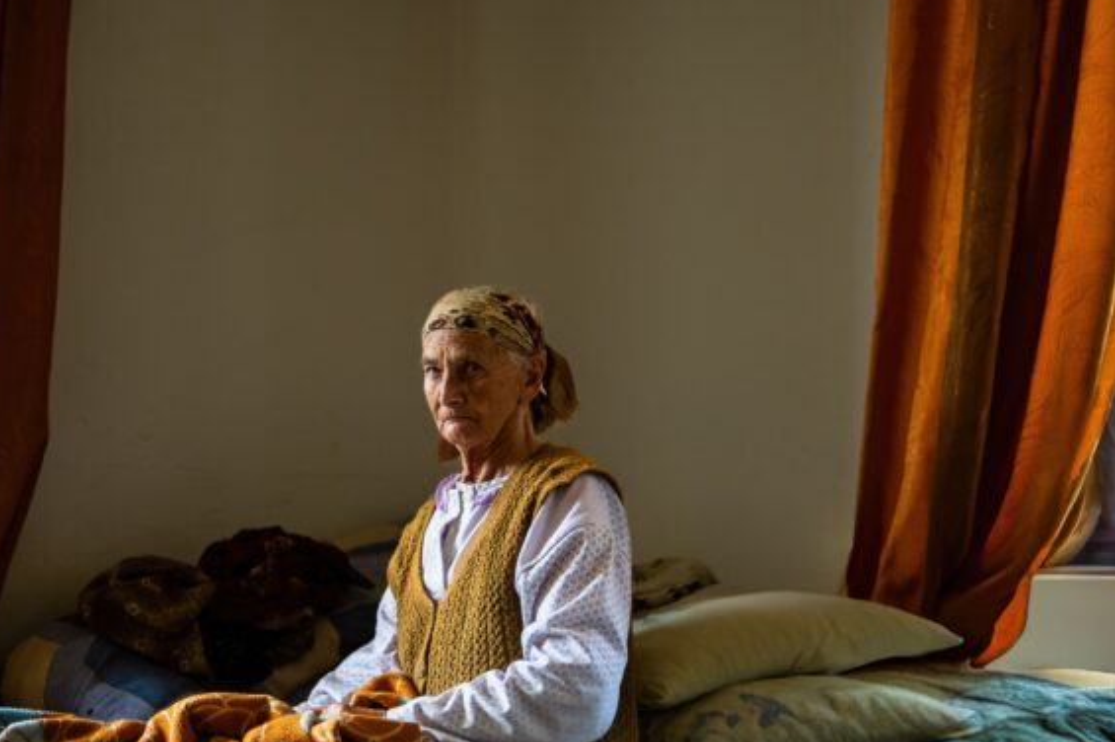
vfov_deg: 20.0
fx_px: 2105
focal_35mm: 68
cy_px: 410
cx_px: 485
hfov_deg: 29.6
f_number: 1.4
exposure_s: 1/250
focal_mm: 33
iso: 800
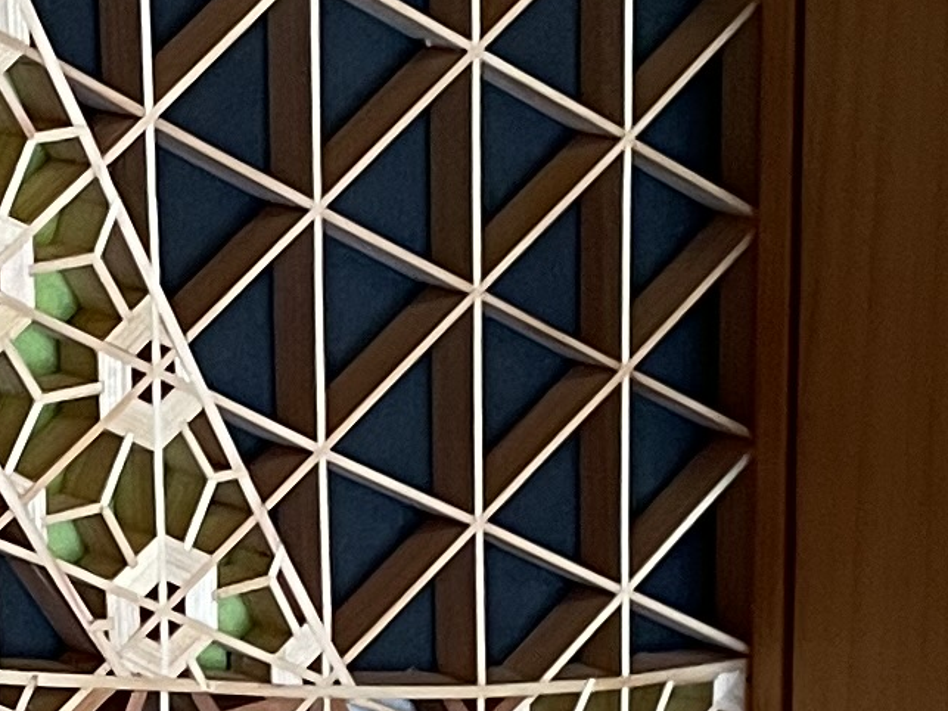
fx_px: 4463
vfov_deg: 9.1
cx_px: -230
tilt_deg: -17.2
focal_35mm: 163
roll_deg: +2.6
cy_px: 687
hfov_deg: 11.8
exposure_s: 1/60
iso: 250
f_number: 1.6
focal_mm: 4.2
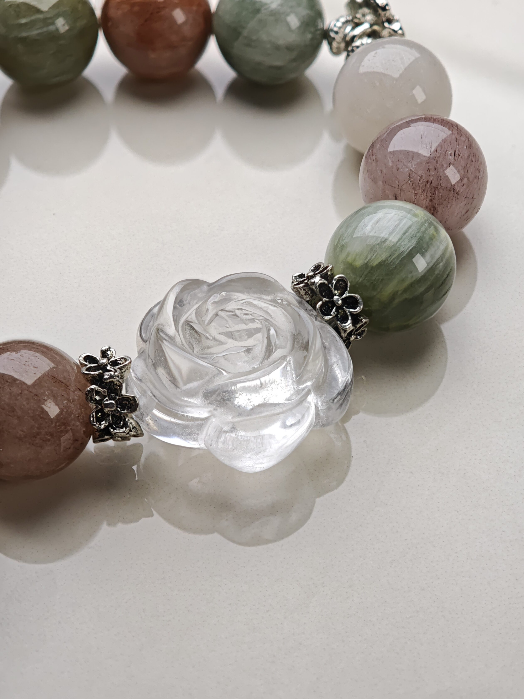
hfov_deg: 19.1
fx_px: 1554
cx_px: 262
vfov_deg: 25.3
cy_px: 350
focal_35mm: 77
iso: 80
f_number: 1.8
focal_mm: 11.5
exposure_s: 1/1092
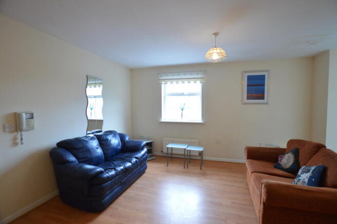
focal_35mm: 15
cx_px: 168
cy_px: 112
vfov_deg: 77.2
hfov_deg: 100.4
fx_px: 140
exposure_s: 1/60
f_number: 3.5
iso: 800
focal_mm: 10
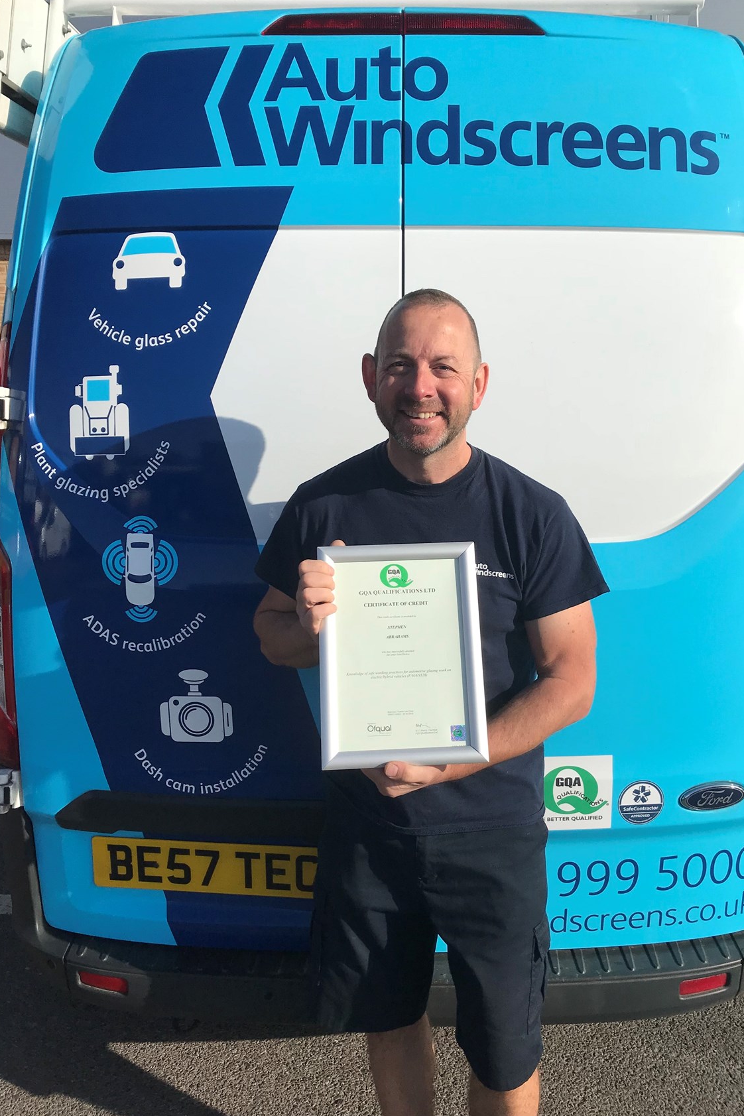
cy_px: 551
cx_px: 414
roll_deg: +0.8
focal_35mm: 30
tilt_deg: -9.6
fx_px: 930
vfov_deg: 61.9
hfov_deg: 43.5
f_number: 1.8
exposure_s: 1/4000
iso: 20
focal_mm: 3.99
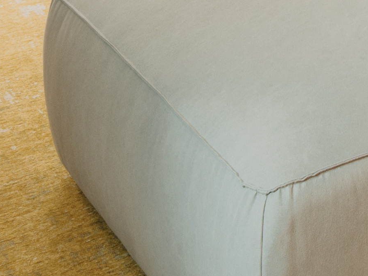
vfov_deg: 9.9
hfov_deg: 15.2
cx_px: 506
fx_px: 1297
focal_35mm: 122
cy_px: -477
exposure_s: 1/8
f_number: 9
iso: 200
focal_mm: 19
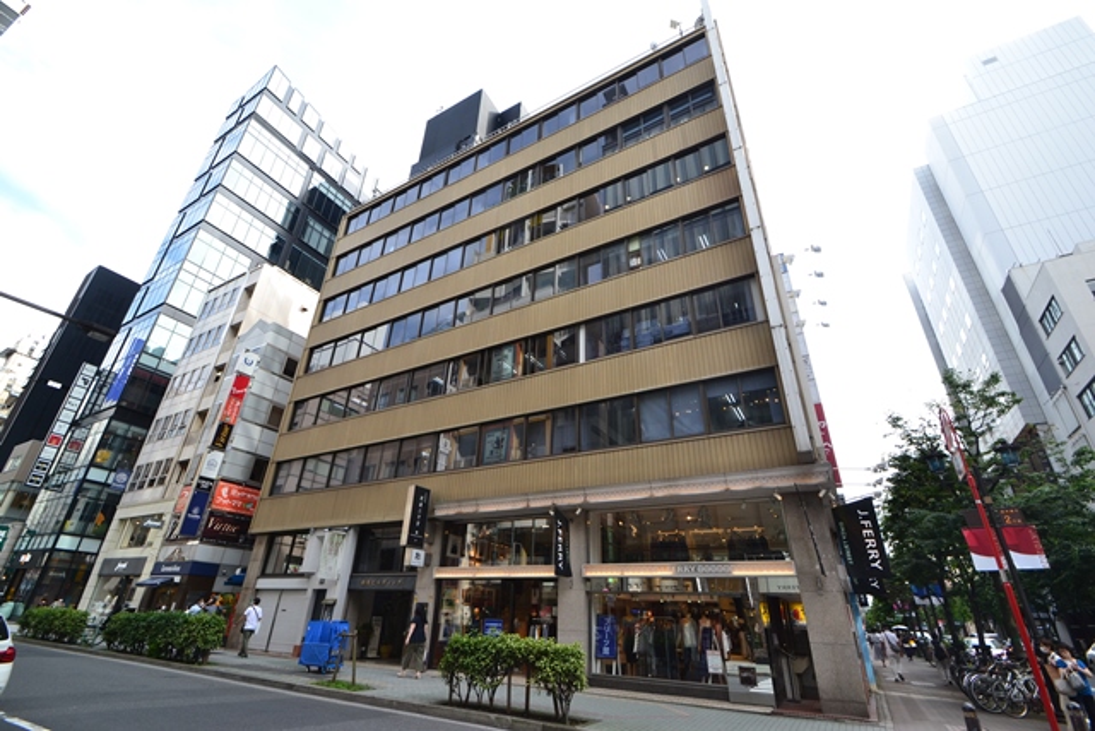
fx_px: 456
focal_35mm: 15
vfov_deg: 77.4
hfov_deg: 100.4
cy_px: 366
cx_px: 548
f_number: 9
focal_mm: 10
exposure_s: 1/100
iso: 400
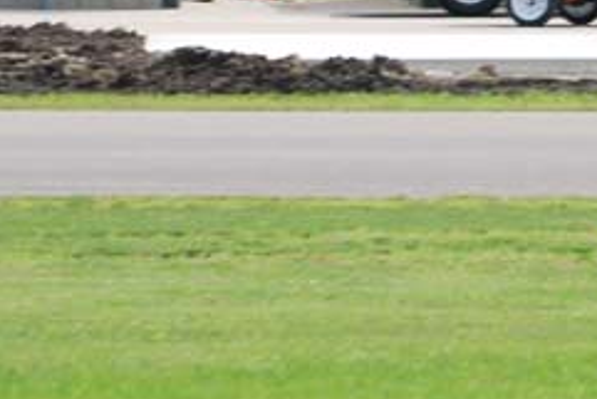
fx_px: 12909
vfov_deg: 1.8
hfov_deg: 2.6
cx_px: 904
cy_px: -41
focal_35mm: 778
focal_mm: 122
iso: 200
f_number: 5.6
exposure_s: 1/500
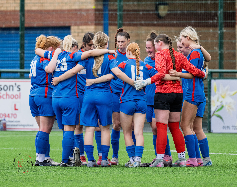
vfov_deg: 2.1
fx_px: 5187
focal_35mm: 744
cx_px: 118
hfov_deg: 2.6
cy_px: 46
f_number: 5.6
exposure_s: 1/1600
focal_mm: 400
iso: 800
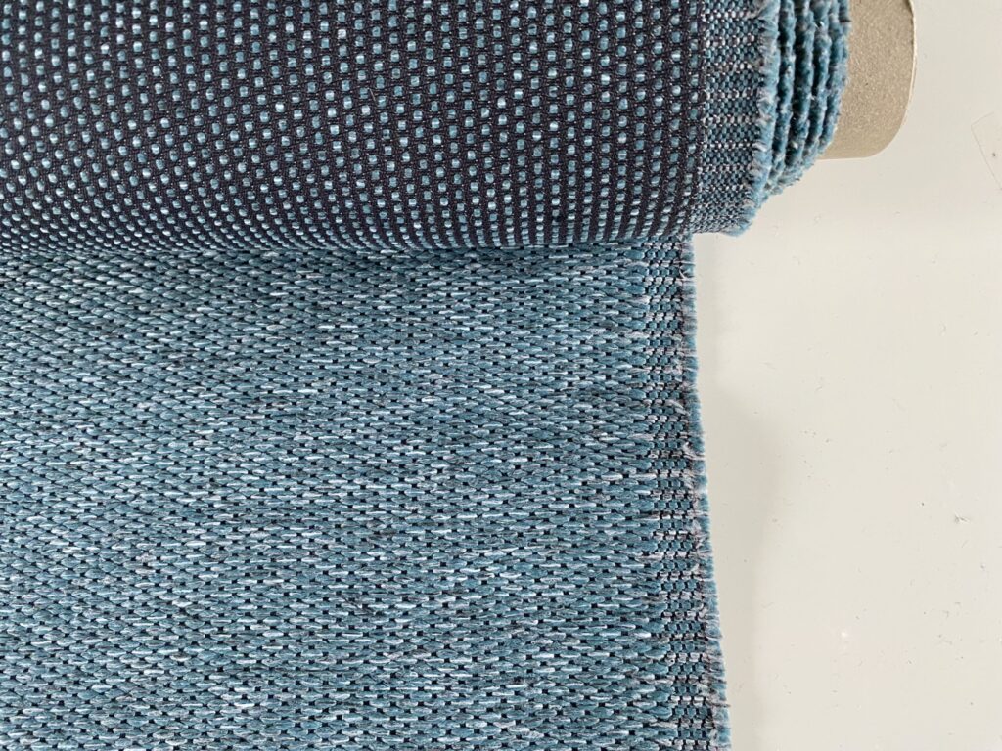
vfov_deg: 53.1
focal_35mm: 26
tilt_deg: -76.5
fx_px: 753
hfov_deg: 67.3
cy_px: 376
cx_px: 501
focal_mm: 4.25
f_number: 1.8
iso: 250
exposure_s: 1/60
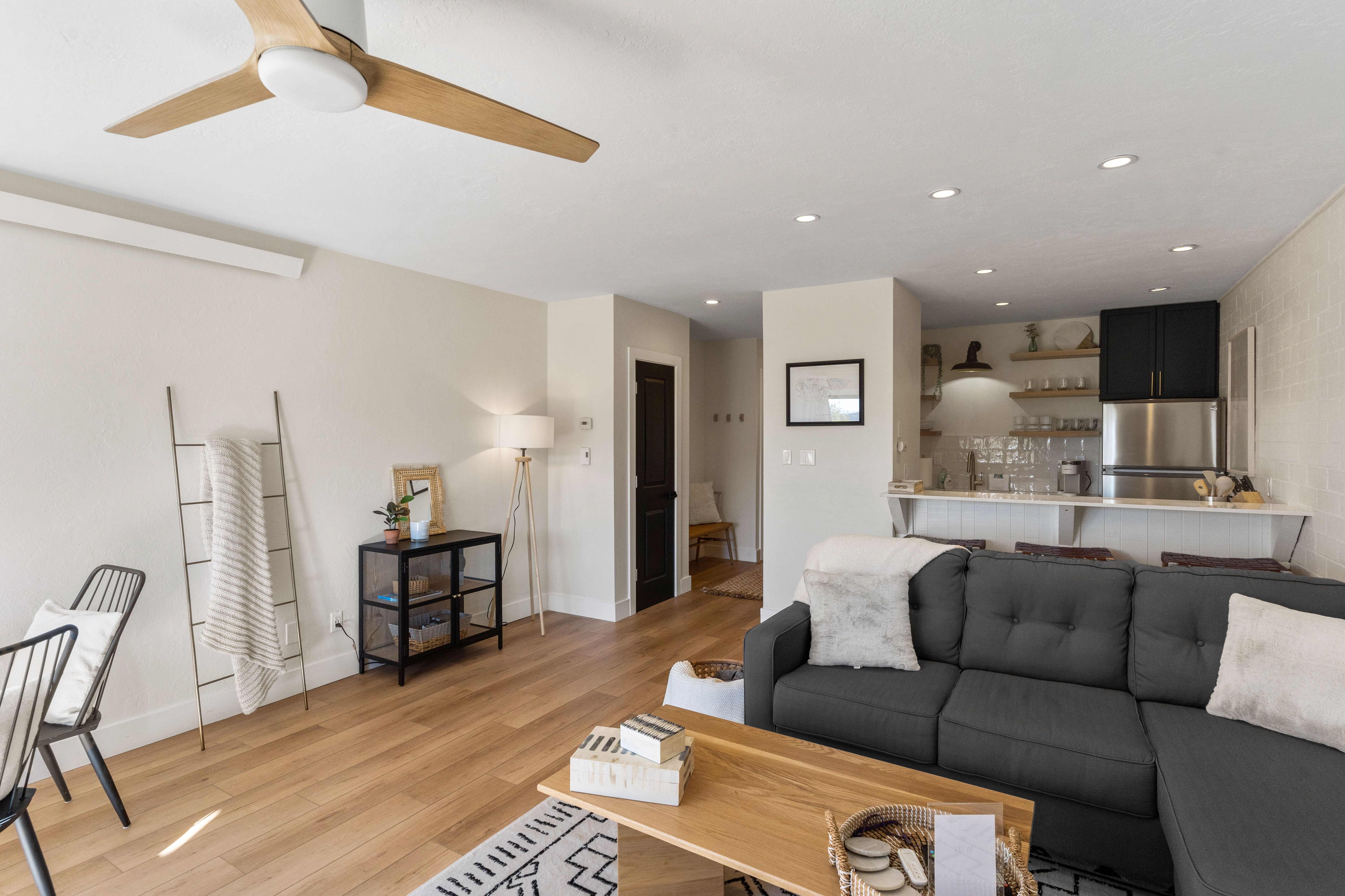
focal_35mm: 18
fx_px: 672
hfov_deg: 90.0
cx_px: 672
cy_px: 448
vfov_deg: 67.4
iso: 1250
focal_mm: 18
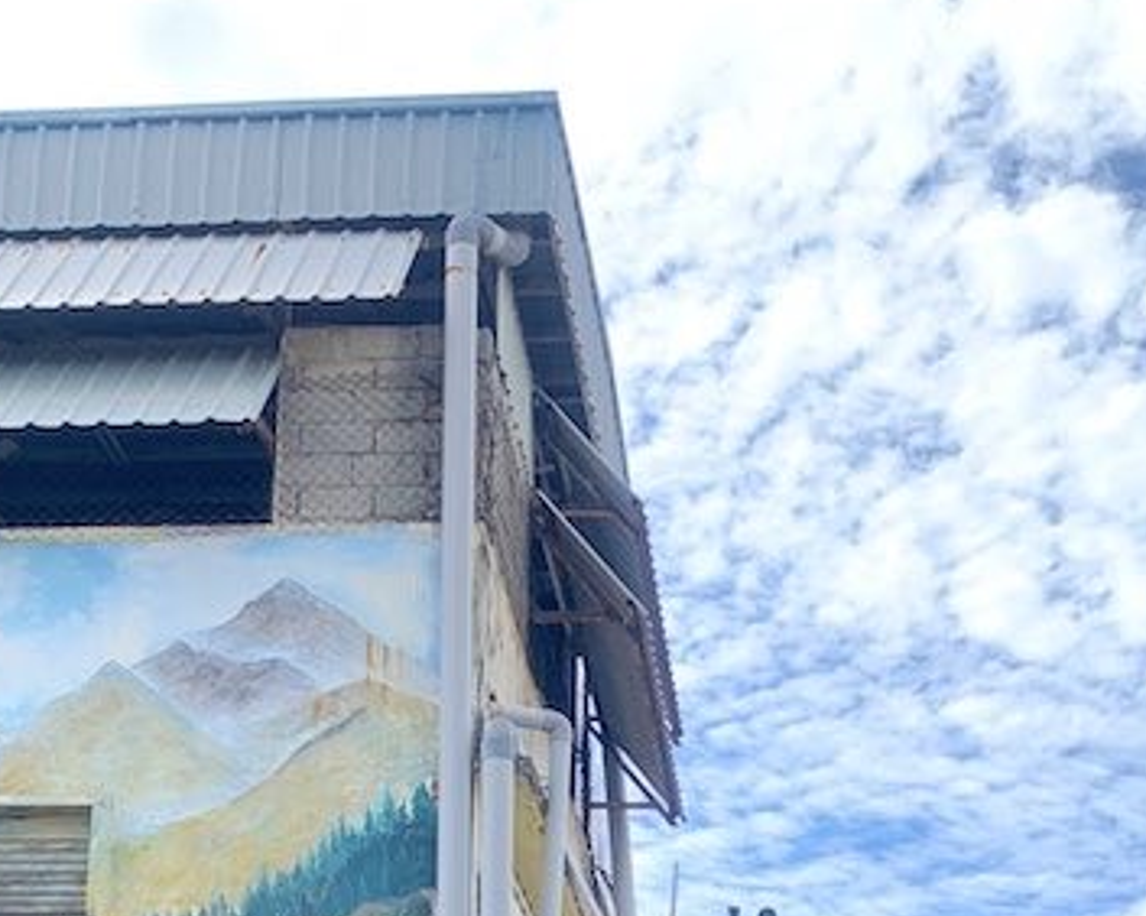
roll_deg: -0.1
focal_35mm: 69
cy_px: 1121
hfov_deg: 27.5
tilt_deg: +12.6
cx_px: 679
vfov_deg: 20.6
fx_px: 2339
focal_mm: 4.25
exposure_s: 1/1163
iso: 25
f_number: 1.8
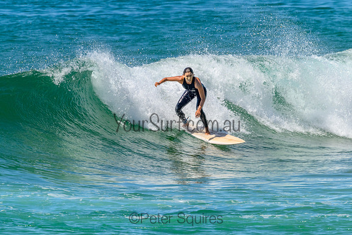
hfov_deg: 1.9
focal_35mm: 1101
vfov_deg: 1.3
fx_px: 10763
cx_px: 190
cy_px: 95
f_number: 11
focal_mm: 800
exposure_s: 1/2000
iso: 1000
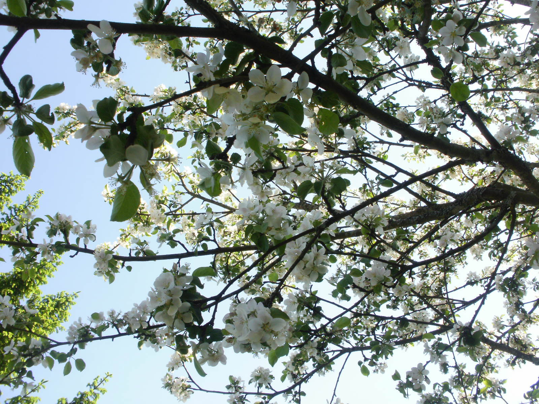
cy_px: 202
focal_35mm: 36
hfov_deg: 51.4
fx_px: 561
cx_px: 270
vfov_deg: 39.7
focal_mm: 6.3
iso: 100
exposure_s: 1/100
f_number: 5.6
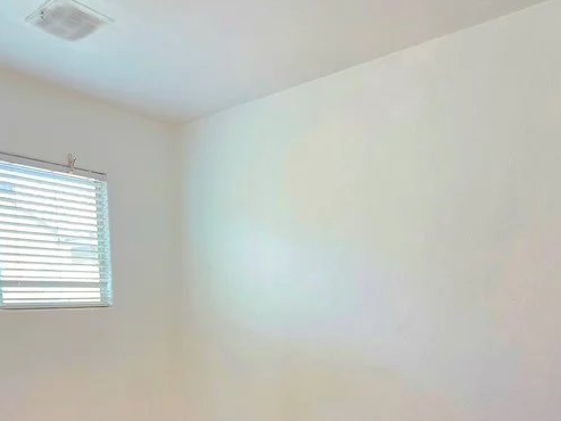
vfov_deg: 46.4
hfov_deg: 64.9
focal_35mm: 27
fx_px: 438
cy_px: 379
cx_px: 236
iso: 200
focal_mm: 2.2
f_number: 1.9
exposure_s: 1/60.2
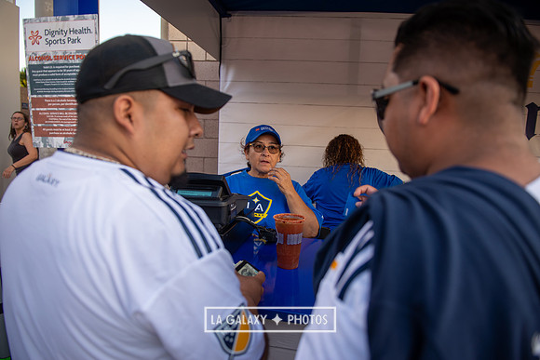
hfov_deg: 73.7
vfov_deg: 53.2
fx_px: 360
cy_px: 180
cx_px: 270
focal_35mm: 24
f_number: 2.8
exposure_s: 1/250
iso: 125
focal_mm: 24
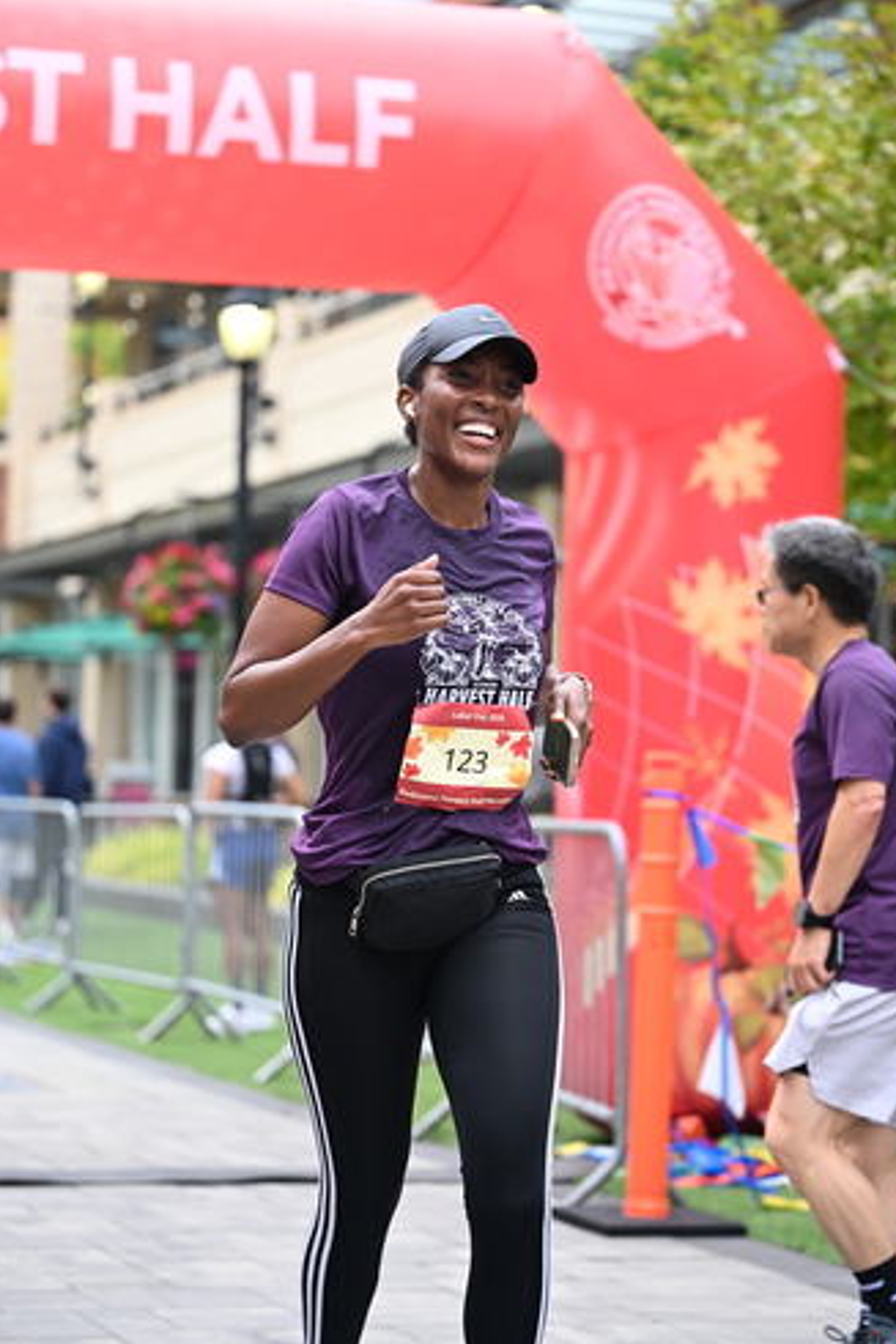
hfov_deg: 14.9
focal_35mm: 92
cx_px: 453
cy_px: 614
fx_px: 3432
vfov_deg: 22.1
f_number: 2.8
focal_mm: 82
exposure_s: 1/1600
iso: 640
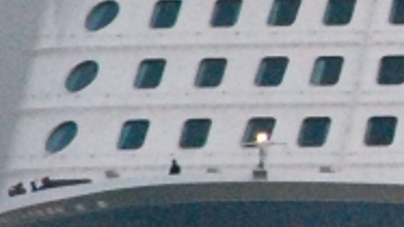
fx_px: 12430
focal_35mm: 1161
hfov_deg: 1.9
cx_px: 823
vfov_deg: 1.0
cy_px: 59
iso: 1600
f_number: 5.6
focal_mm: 135
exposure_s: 1/50
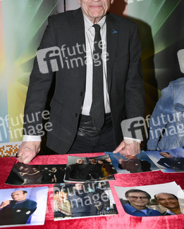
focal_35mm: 46
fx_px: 313
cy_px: 92
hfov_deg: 32.8
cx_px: 93
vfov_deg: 40.2
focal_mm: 40
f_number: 5.6
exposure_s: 1/250
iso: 3200
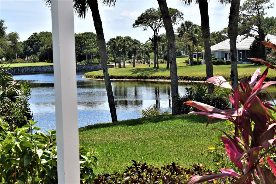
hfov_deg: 24.6
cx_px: 138
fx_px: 632
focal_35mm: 82
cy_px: 92
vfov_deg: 16.5
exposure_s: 1/400
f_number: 11
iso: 400
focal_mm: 55
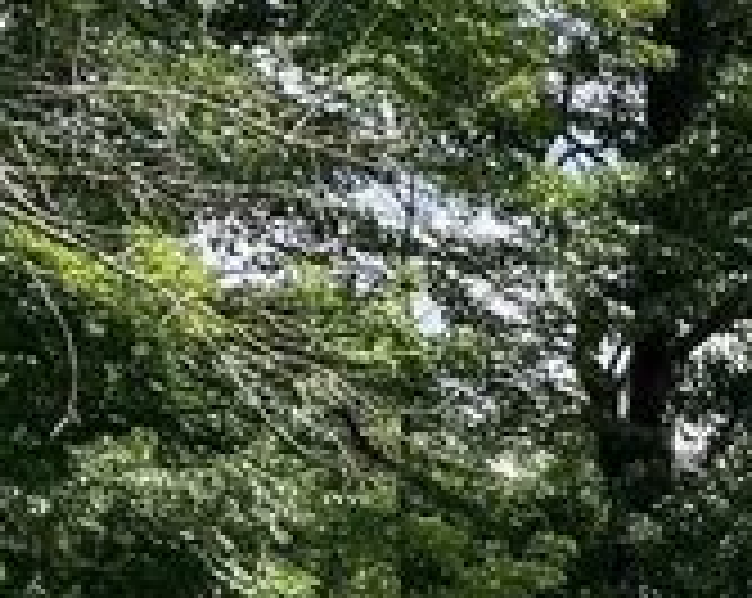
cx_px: 1355
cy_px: 818
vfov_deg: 9.0
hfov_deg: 10.8
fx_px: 3733
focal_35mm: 168
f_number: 1.8
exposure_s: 1/1736
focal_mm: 3.99
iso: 20
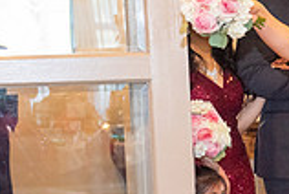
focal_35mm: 205
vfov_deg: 6.7
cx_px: 523
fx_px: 1649
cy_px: 164
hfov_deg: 9.5
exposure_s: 1/125
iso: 1600
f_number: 3.5
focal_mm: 56
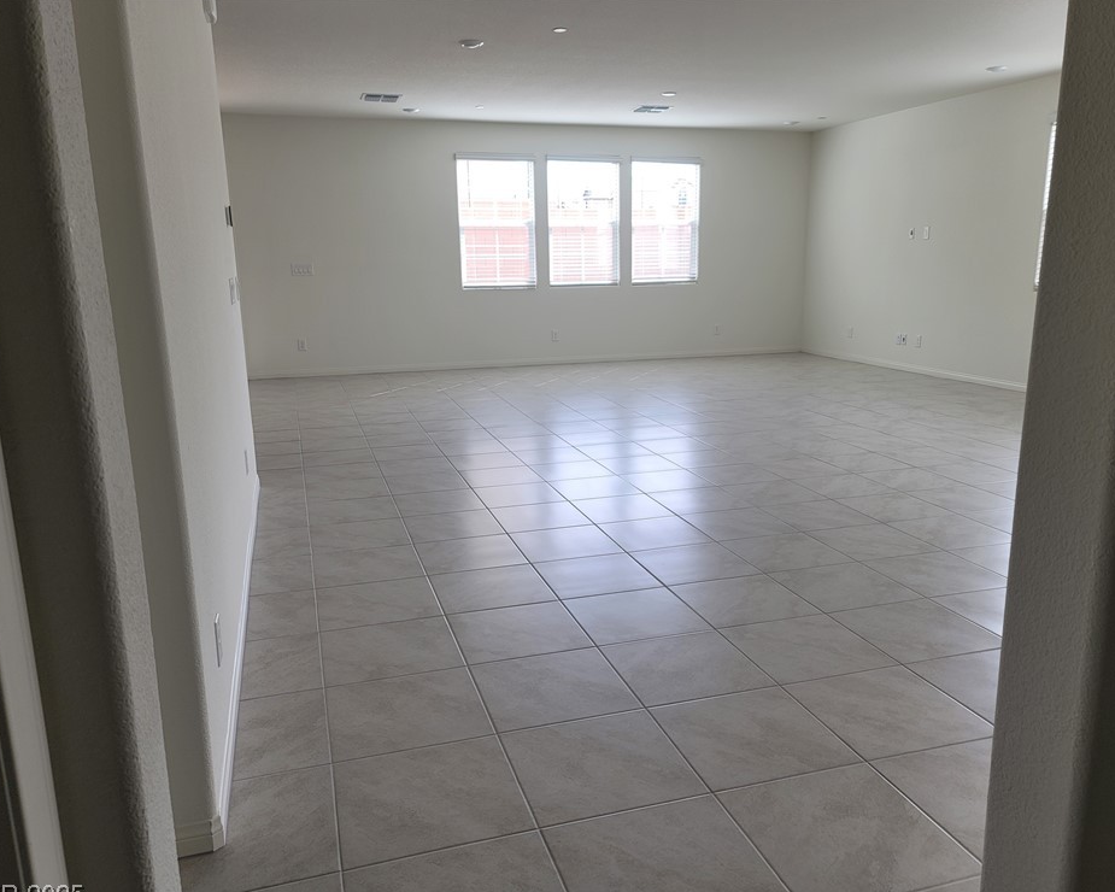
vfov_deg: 53.2
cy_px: 459
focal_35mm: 27
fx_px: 891
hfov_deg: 64.0
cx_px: 580
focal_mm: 7
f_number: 1.8
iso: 32
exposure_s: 1/120
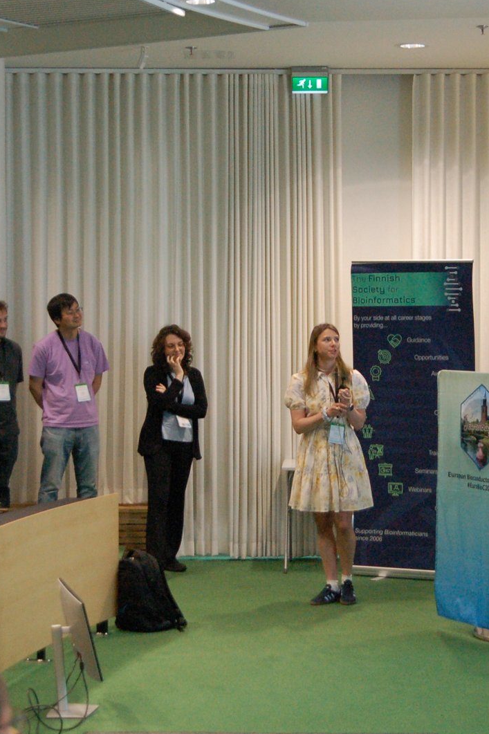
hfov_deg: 16.6
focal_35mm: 82
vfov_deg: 24.8
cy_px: 329
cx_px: 342
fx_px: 1670
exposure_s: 1/125
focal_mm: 29
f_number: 3.5
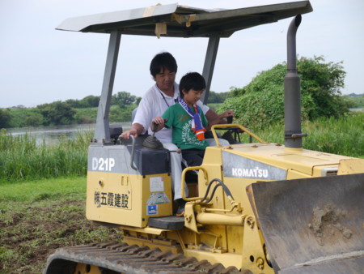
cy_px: 137
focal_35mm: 84
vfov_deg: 17.6
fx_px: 884
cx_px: 182
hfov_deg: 23.3
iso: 160
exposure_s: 1/250
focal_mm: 42
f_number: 8
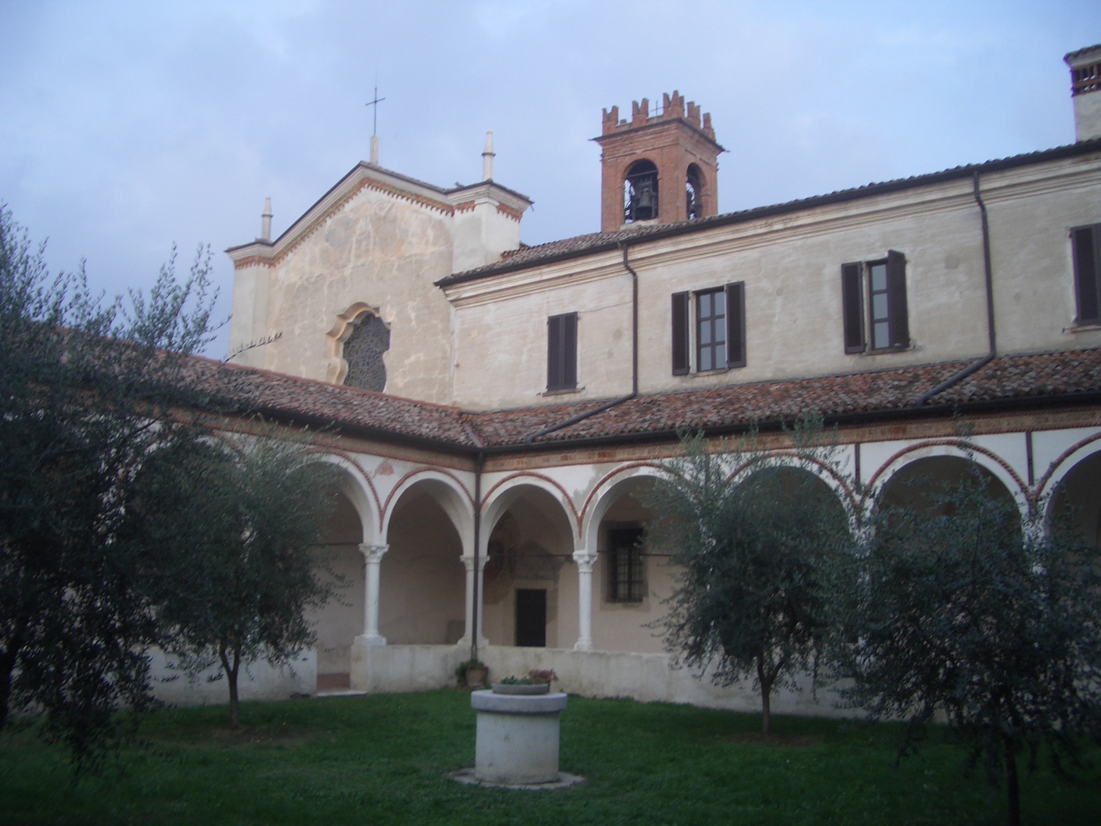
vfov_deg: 40.7
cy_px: 413
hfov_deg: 52.6
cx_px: 550
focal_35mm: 35
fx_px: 1113
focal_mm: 5.8
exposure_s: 1/100
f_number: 2.6
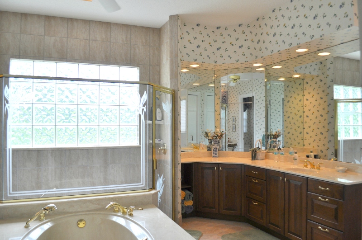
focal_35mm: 27
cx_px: 181
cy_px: 120
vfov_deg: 47.8
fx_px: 271
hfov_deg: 67.5
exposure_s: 1/125
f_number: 5.6
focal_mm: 18
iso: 320
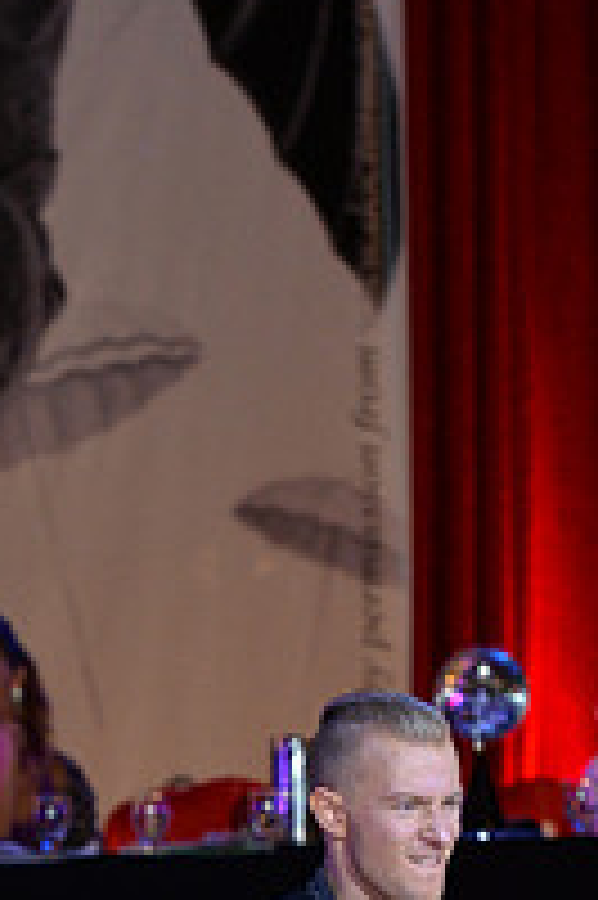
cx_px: 70
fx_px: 9035
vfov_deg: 5.7
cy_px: 1238
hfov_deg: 3.8
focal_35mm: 362
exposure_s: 1/250
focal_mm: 125
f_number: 5
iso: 2000
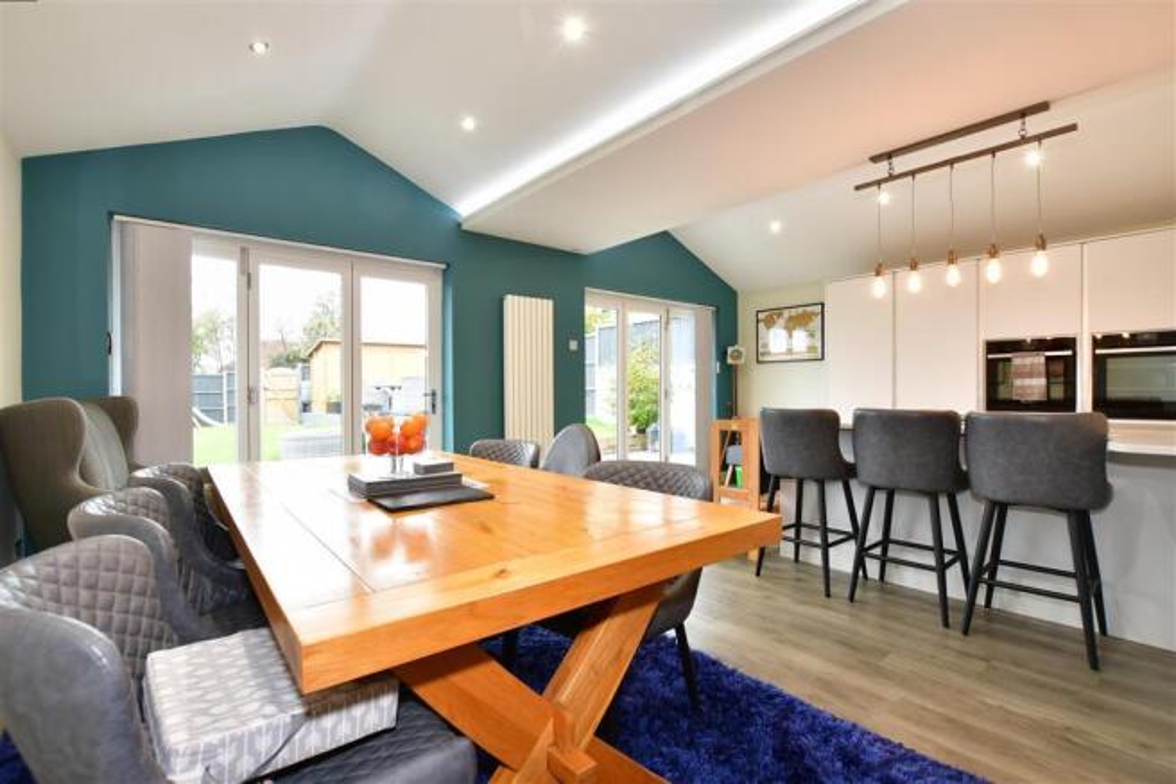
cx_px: 588
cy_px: 392
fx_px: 490
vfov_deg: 77.3
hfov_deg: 100.4
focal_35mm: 15
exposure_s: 1/3
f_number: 7.1
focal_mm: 10
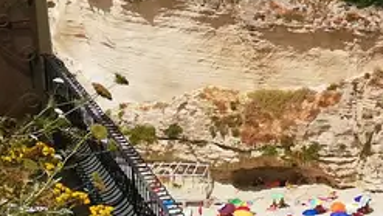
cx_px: 594
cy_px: -17
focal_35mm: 134
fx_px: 1361
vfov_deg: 9.0
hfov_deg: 14.8
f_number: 2.2
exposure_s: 1/1631
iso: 50
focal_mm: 3.81
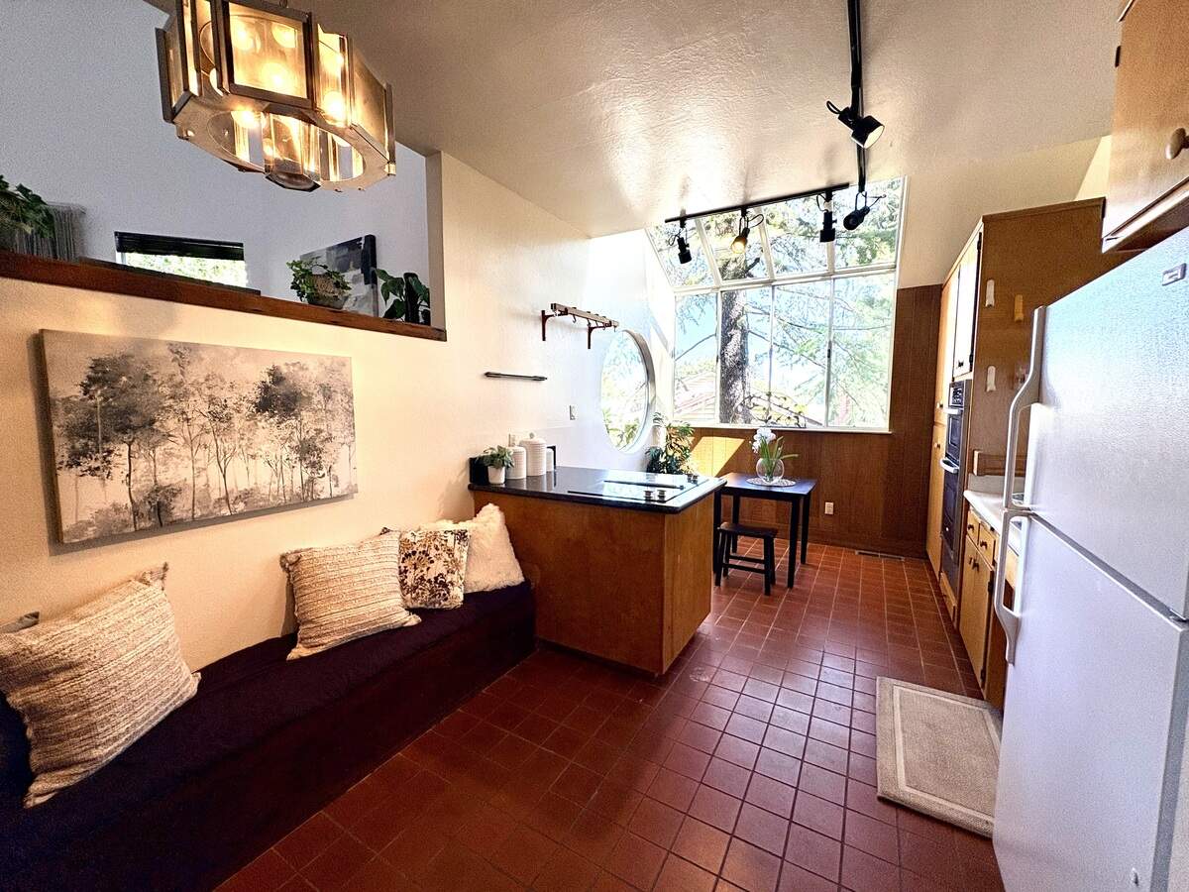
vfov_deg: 85.7
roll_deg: +0.1
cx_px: 594
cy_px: 446
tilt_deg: -4.6
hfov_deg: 102.1
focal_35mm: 14
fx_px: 481
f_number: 2.2
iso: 100
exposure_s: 1/127
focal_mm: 2.22
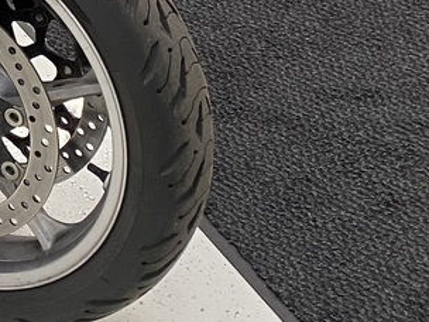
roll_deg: +4.5
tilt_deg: -28.7
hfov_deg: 13.8
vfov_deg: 11.2
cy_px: -251
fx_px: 1524
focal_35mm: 123
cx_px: -398
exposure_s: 1/50
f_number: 1.8
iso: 80
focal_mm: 4.25
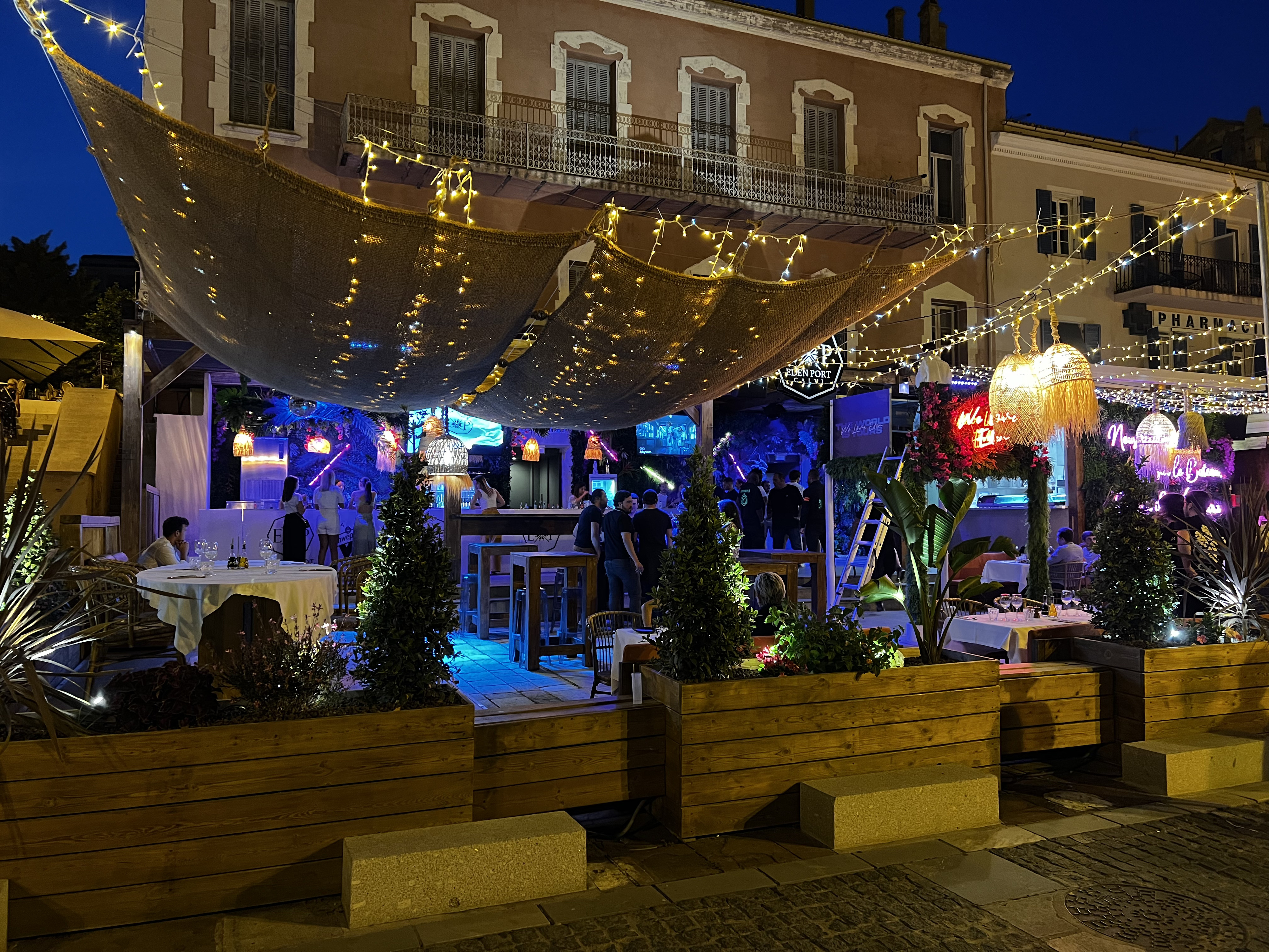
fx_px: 953
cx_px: 634
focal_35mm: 26
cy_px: 476
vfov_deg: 53.1
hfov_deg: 67.3
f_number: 1.5
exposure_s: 1/33
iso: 500
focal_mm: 5.7
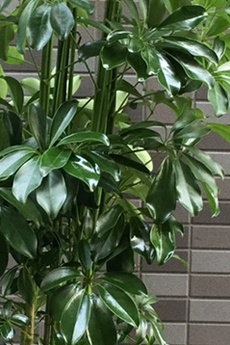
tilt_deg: -1.9
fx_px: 967
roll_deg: -1.6
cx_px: 73
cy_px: 181
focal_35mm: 101
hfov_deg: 13.5
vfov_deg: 20.2
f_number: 2.2
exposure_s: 1/30
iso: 40
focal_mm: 4.15
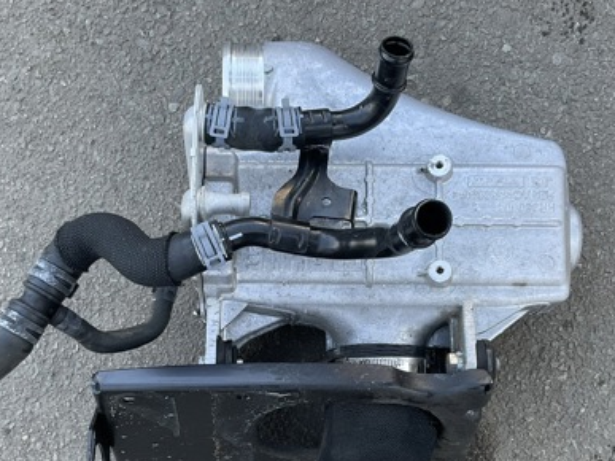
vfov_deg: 29.8
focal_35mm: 48
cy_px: 343
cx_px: 300
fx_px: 853
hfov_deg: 39.7
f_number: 1.8
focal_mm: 3
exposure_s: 1/122
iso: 32
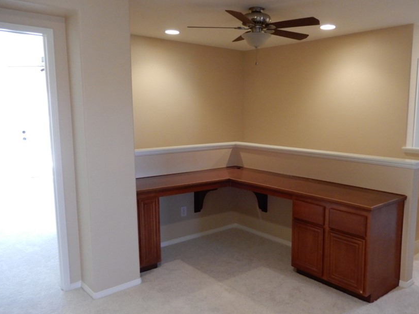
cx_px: 256
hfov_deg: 59.4
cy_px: 163
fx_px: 363
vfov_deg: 46.8
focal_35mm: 30
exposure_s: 1/30
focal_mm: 4.3
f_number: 3.4
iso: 360
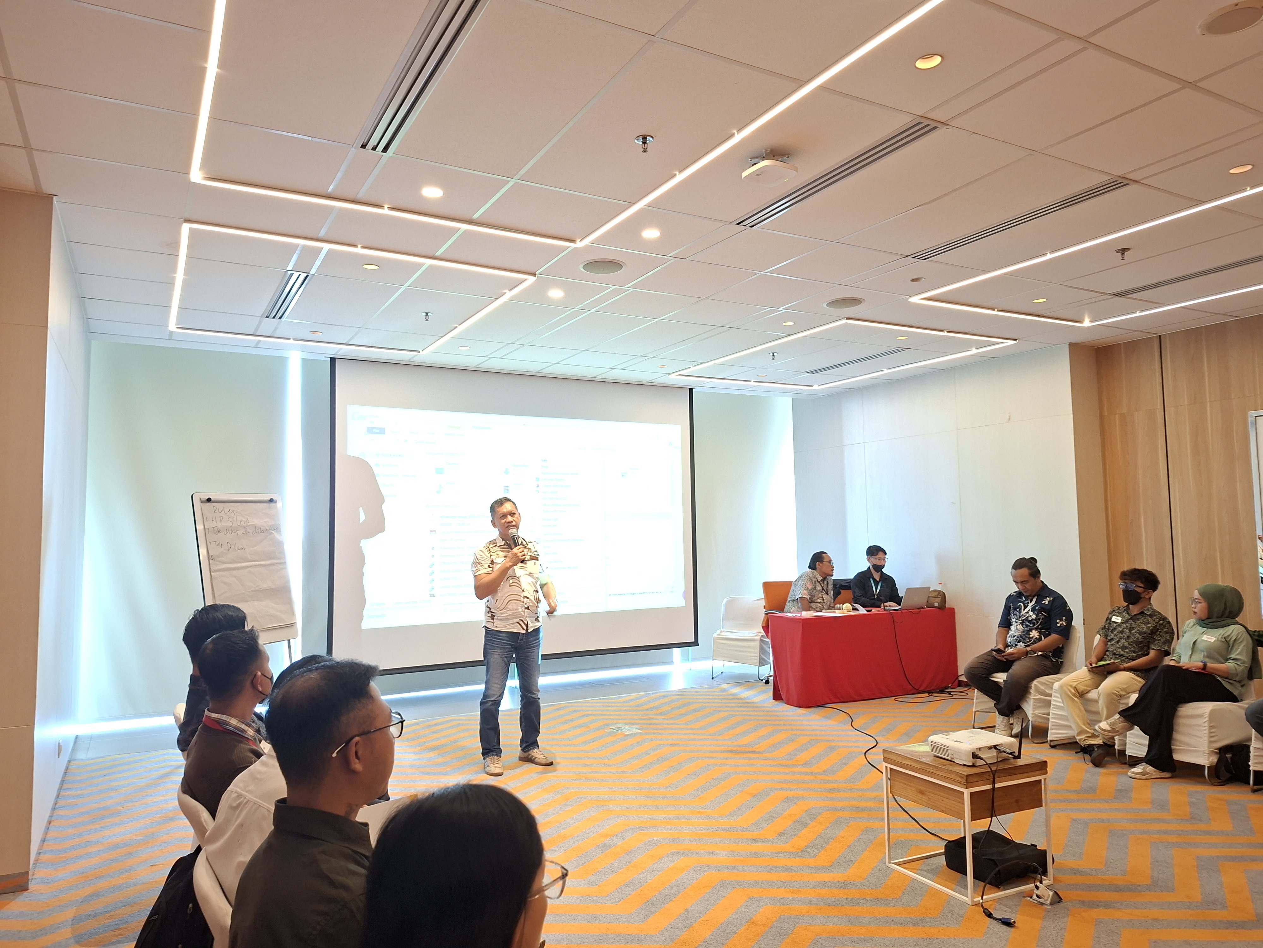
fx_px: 839
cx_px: 632
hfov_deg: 73.9
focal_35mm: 23
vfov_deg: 58.9
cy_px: 474
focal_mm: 5.54
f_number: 1.8
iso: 400
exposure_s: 1/33
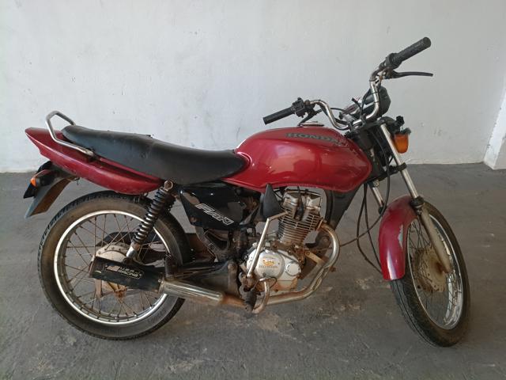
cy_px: 190
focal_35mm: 26
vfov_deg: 53.1
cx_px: 253
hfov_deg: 67.3
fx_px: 380
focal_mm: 4.81
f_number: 1.8
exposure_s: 1/60.1
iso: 689
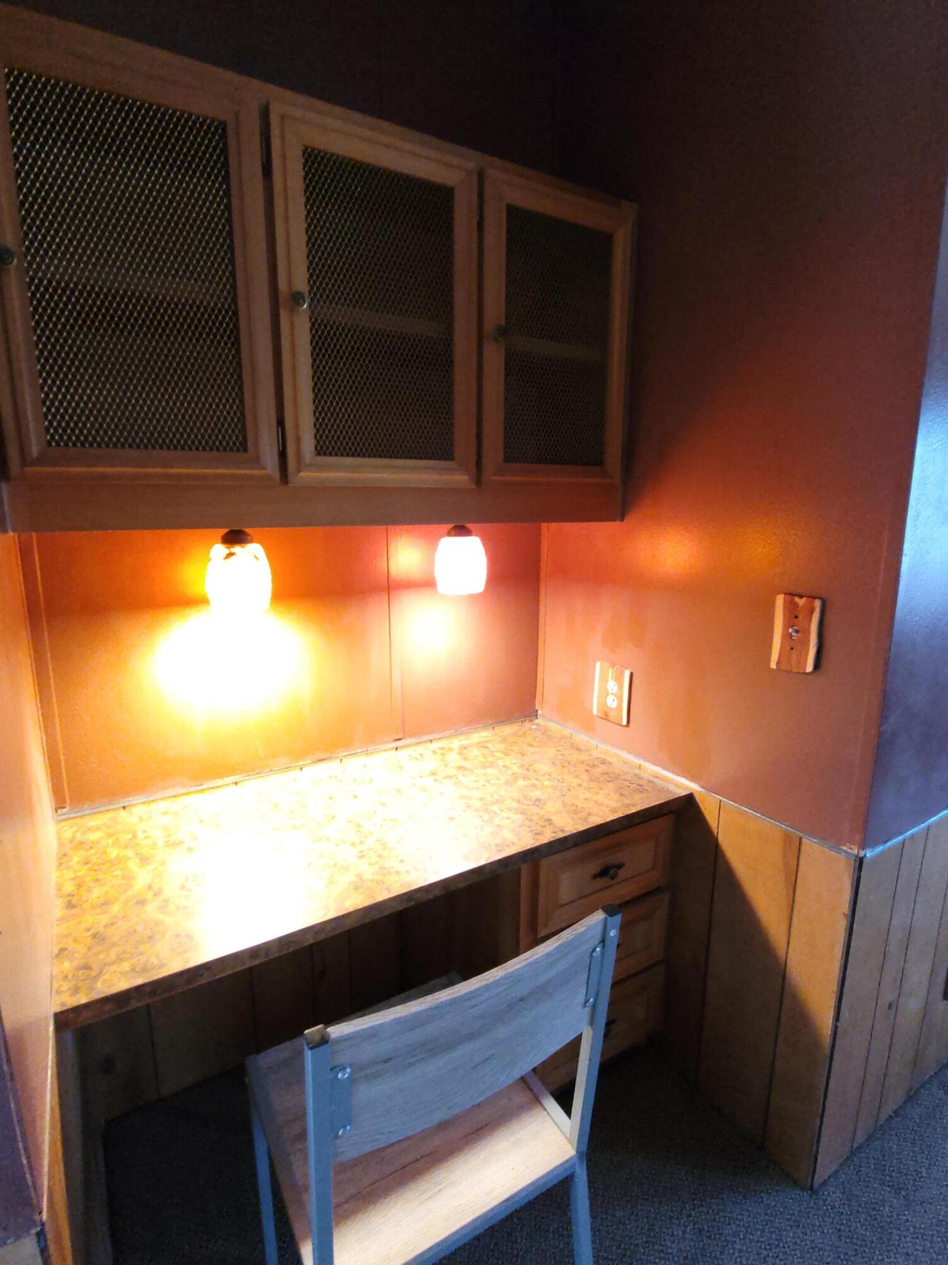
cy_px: 632
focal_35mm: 13
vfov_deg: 106.2
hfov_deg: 89.9
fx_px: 475
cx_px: 474
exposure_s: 1/15
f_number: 2.2
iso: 400
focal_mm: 1.74
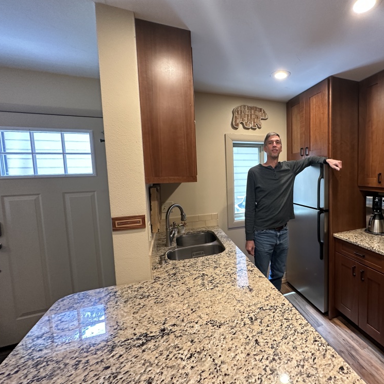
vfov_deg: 84.0
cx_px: 258
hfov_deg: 81.0
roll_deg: +2.0
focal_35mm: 17
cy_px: 188
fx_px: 213
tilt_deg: -6.1
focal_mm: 2.22
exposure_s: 1/60
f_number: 2.2
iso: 250
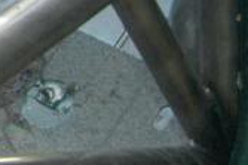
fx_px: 1459
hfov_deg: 9.0
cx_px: -294
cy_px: -233
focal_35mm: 212
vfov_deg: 6.2
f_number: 5
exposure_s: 1/60
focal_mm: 23
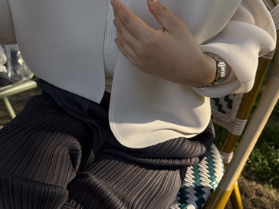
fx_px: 266
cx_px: 139
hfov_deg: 55.4
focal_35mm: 33
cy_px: 64
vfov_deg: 42.2
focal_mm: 6.76
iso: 80
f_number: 1.78
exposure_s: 1/955
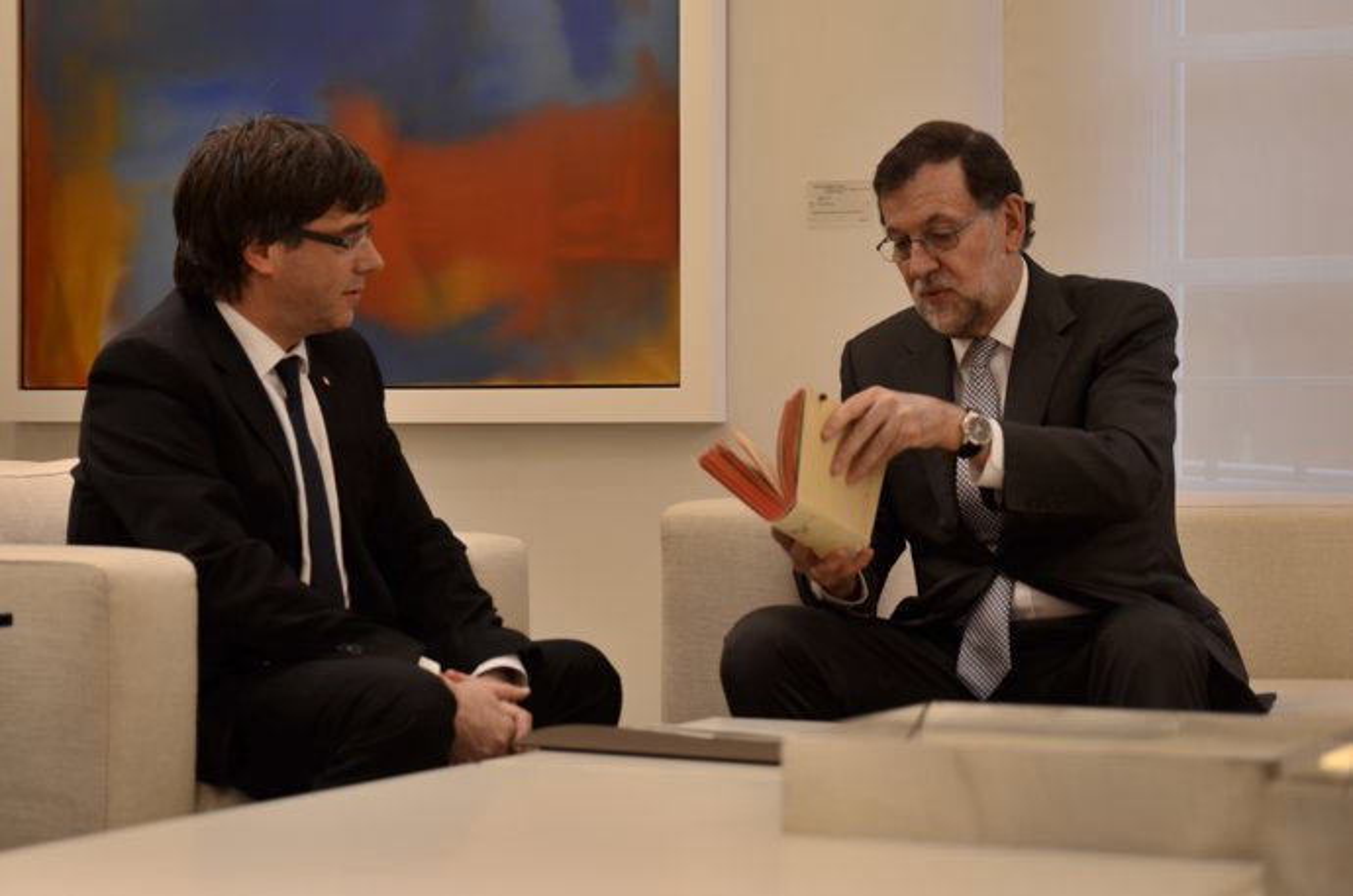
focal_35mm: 78
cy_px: 448
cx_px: 676
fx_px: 2925
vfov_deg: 17.4
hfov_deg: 26.0
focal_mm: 52
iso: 500
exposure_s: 1/100
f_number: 2.8
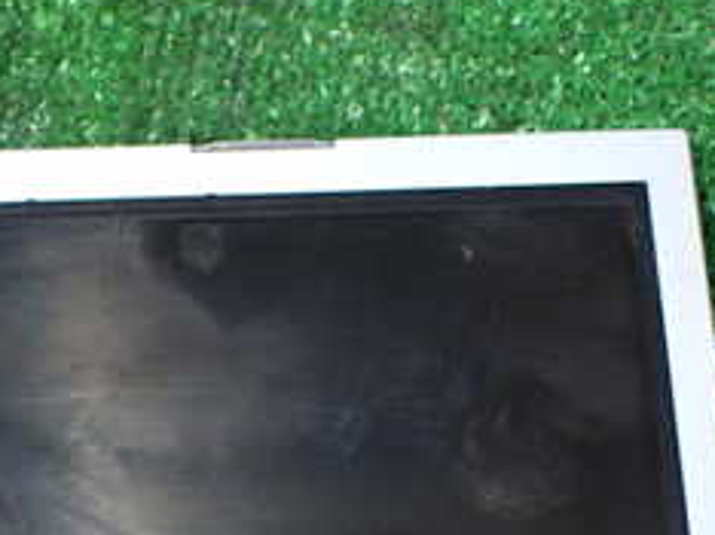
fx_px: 1589
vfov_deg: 18.8
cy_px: 474
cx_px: 107
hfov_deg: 24.8
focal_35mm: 77
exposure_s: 1/40
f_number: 2.3
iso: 800
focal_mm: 5.4
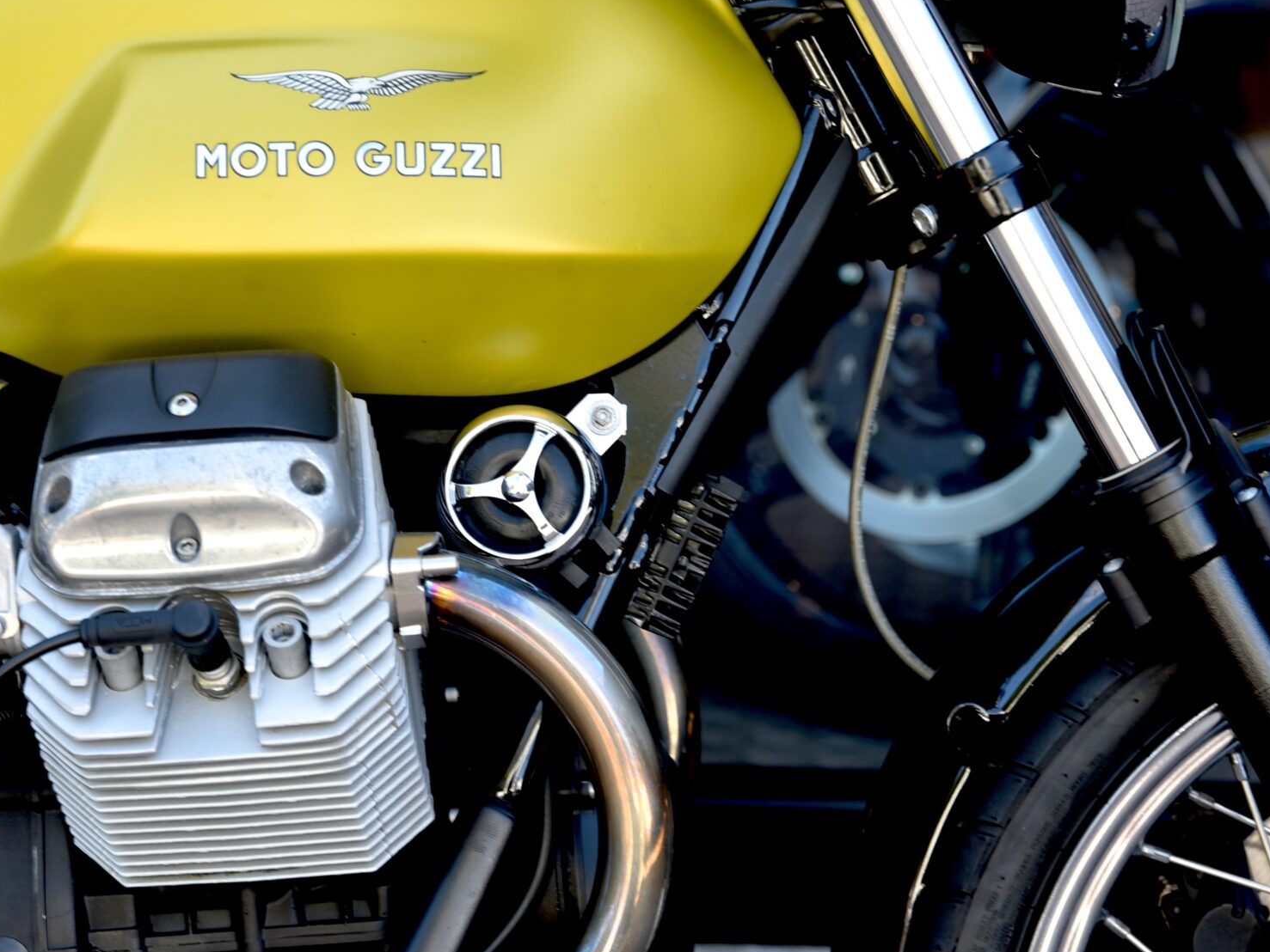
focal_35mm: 100
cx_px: 673
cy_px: 449
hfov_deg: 19.6
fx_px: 3669
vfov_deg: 14.8
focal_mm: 60
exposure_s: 1/60
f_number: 4
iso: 100
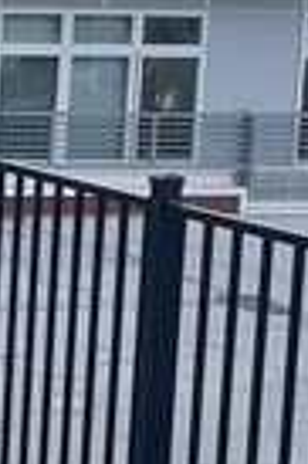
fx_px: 1878
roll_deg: -0.8
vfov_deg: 14.1
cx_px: -548
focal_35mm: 146
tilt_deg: -7.6
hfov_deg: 8.2
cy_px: 203
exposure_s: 1/1739
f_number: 1.6
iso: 32
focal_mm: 5.1
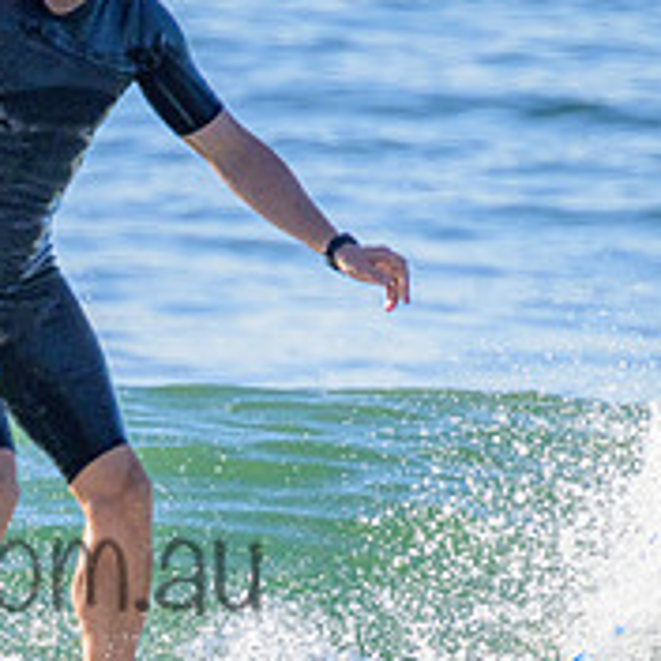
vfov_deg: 0.8
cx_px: -135
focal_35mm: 2247
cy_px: 524
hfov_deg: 0.8
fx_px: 48544
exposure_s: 1/2000
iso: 1100
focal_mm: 800
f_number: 11
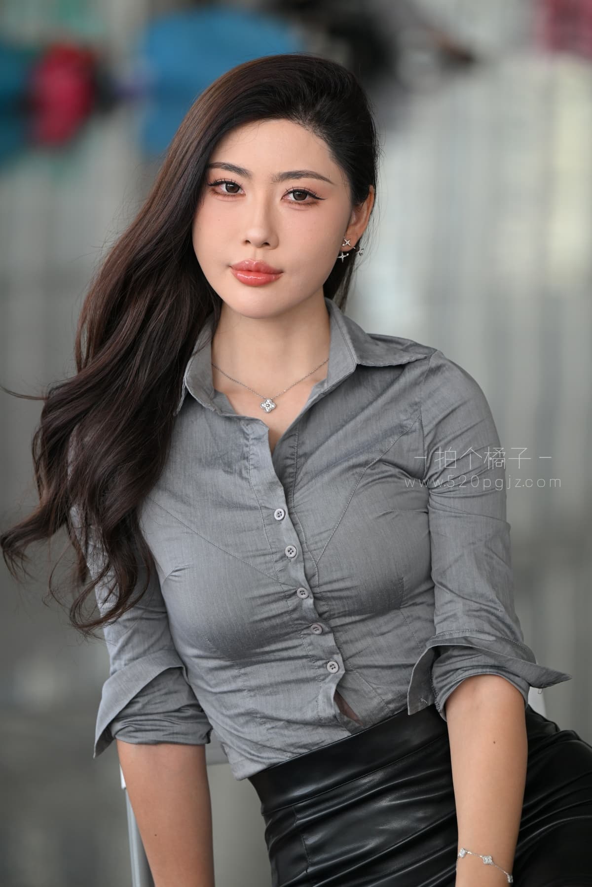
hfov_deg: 7.8
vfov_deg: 11.7
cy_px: 444
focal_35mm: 175
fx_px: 4316
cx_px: 296
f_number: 4
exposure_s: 1/400
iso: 450
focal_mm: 175
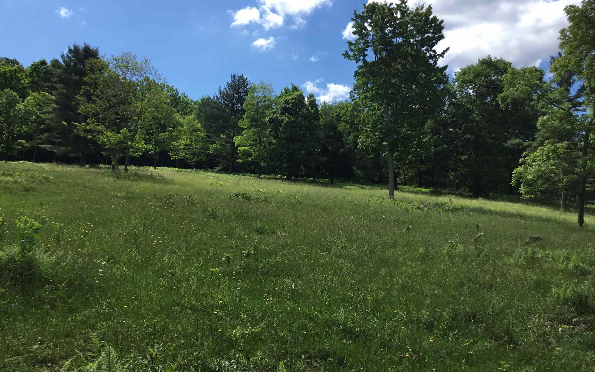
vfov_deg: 38.3
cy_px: 209
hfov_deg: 58.1
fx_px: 535
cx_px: 296
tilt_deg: -0.2
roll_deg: -2.4
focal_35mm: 33
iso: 25
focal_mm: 3.3
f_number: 2.4
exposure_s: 1/1164
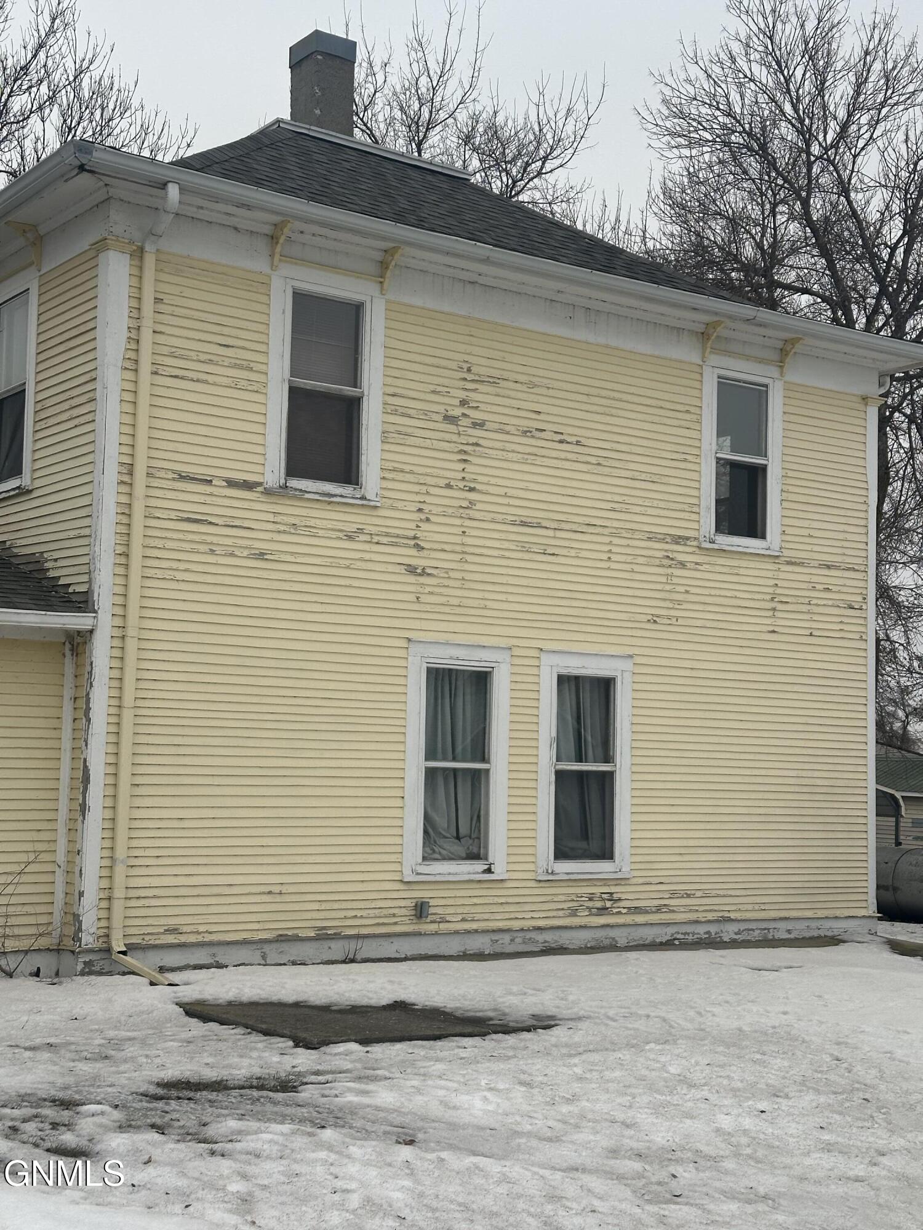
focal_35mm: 48
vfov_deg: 39.7
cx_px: 462
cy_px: 615
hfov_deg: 30.3
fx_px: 1706
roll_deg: -2.3
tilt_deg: +6.1
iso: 64
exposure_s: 1/3155
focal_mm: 6.86
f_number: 1.78
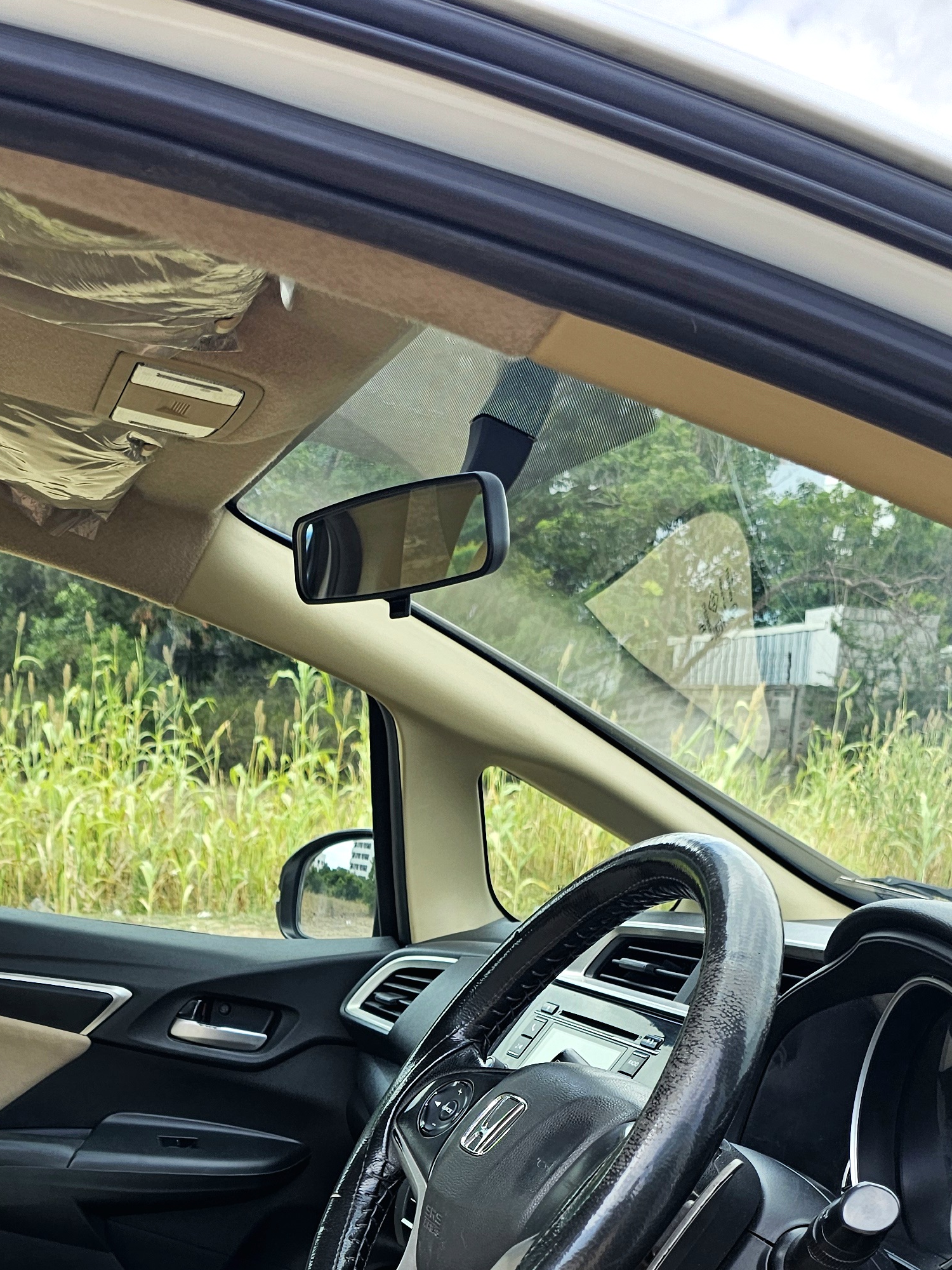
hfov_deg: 30.1
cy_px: 1264
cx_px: 91
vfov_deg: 37.0
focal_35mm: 46
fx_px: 1687
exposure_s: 1/182
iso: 20
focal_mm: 6.3
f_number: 1.7
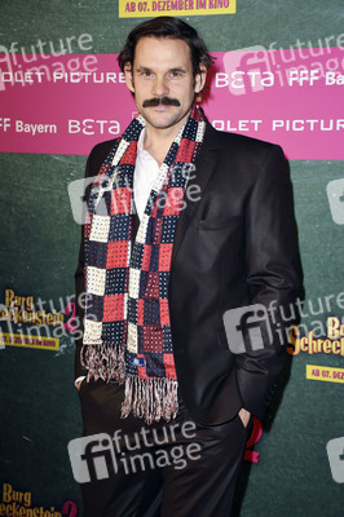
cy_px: 258
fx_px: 1206
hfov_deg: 16.2
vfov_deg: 24.2
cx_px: 172
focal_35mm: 84
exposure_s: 1/160
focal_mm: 56
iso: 640
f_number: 6.3
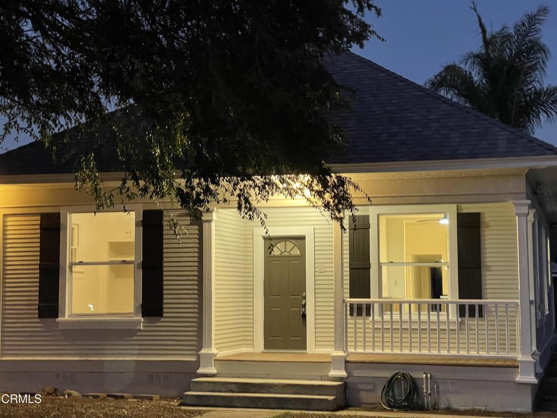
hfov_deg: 30.3
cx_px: 278
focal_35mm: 64
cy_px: 209
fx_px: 1030
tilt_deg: +5.0
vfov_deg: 22.9
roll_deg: +0.3
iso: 800
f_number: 2.2
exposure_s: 1/30
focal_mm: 7.5
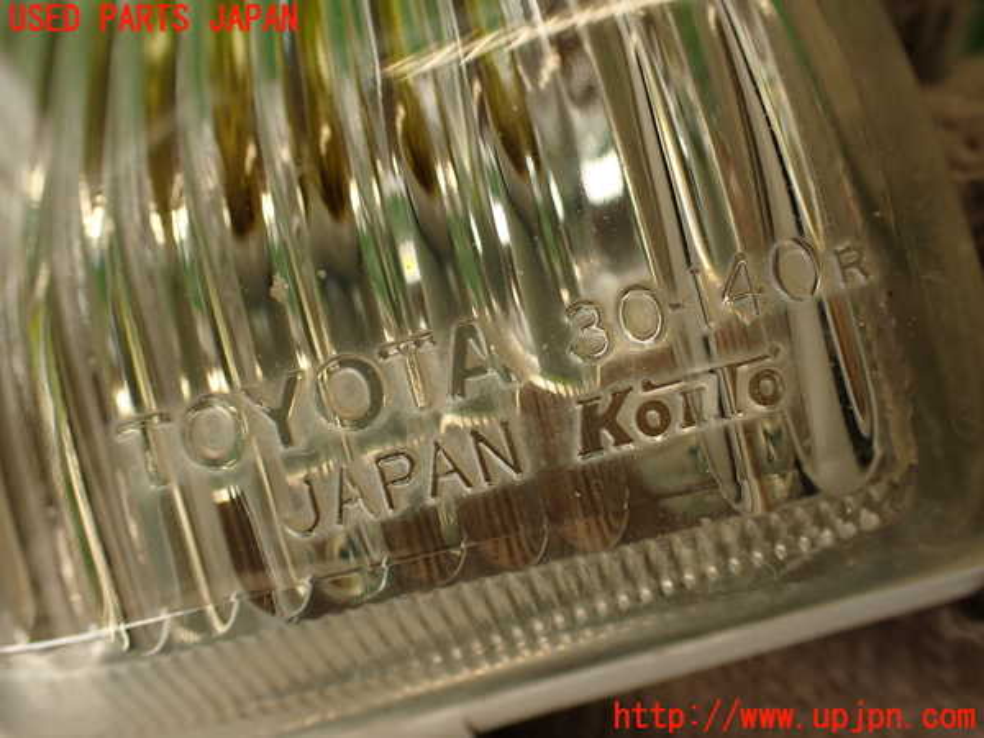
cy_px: 369
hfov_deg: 56.8
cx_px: 492
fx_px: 910
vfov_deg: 44.2
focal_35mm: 32
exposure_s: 1/80
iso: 100
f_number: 3.2
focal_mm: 5.79
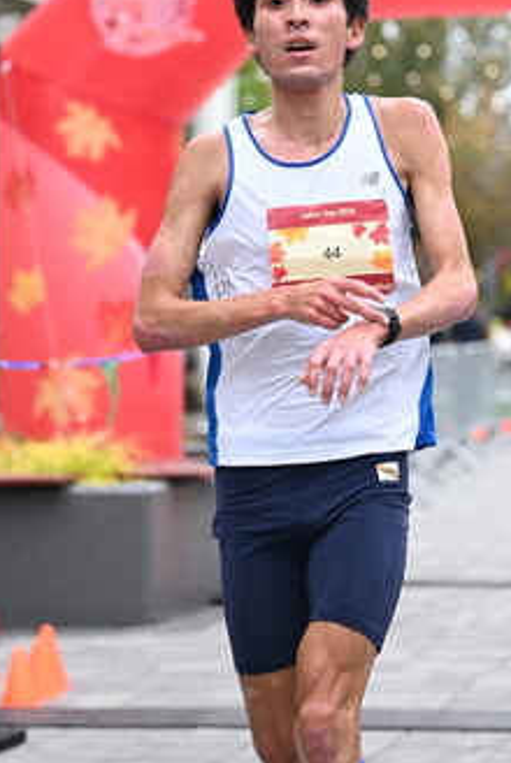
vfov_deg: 17.4
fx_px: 2486
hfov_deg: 11.7
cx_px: 382
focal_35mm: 117
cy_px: 271
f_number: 2.8
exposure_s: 1/800
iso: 1600
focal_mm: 70
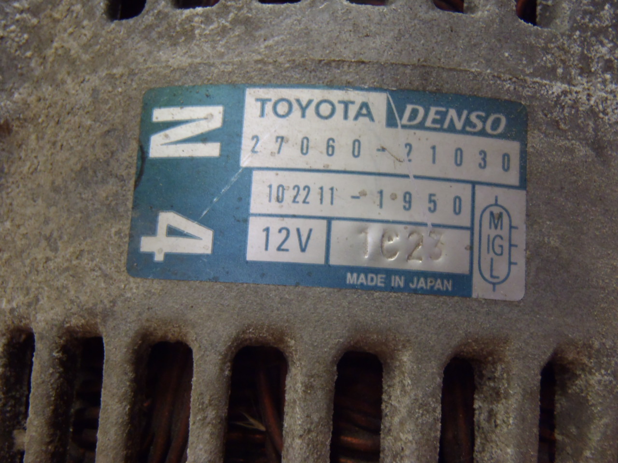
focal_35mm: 37
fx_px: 661
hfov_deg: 50.1
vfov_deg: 38.7
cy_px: 232
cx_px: 309
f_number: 4.7
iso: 320
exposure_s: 1/4
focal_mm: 6.64
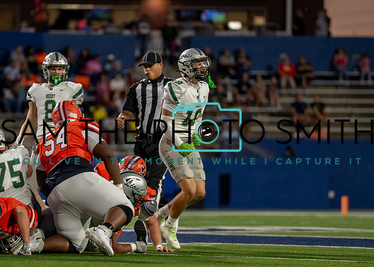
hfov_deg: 6.1
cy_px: 127
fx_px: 3511
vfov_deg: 4.4
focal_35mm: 331
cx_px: 125
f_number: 2.8
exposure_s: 1/2000
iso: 2000
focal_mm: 200
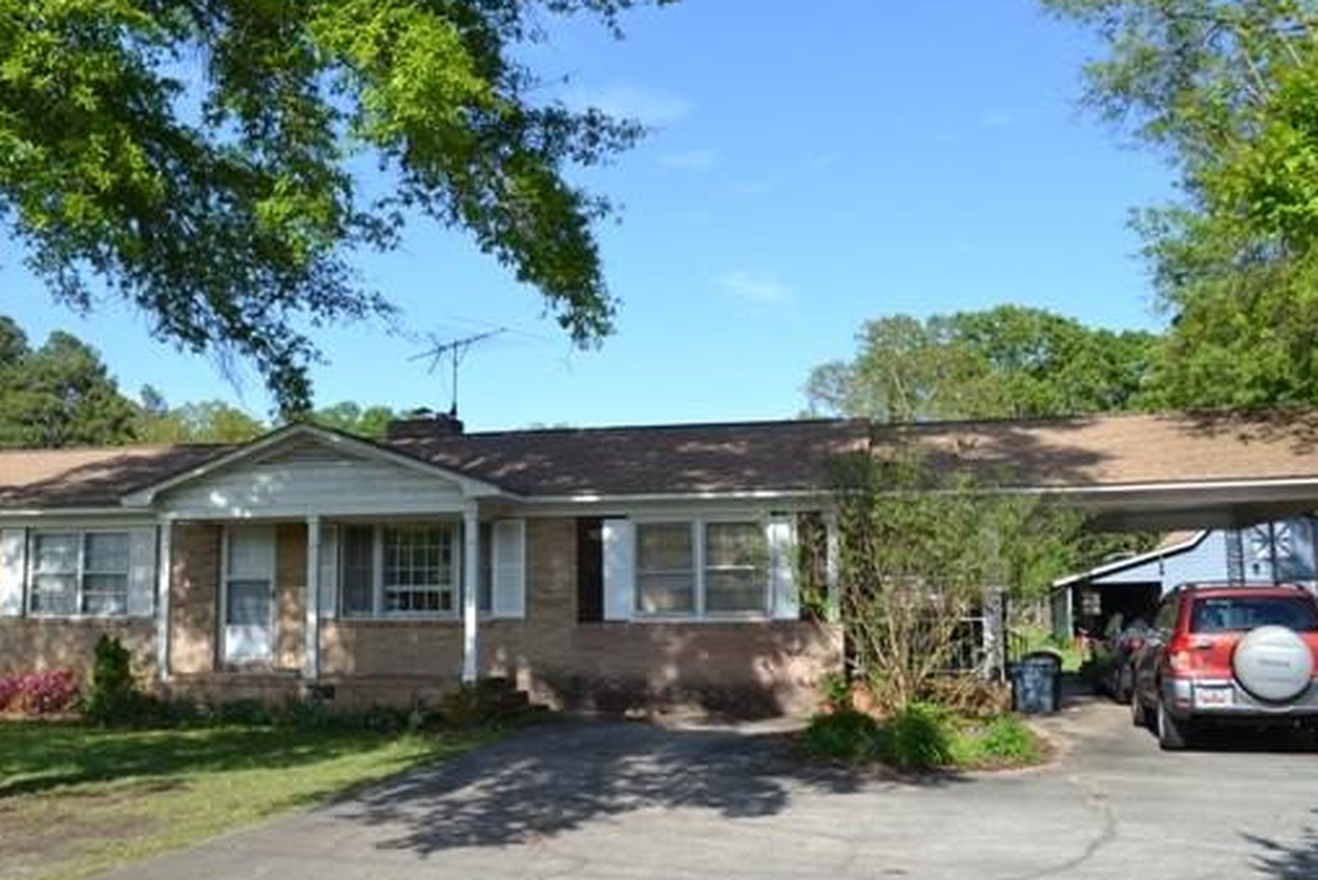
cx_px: 542
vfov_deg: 38.9
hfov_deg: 55.5
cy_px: 435
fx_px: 1245
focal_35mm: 34
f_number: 7.1
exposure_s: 1/200
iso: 100
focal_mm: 18
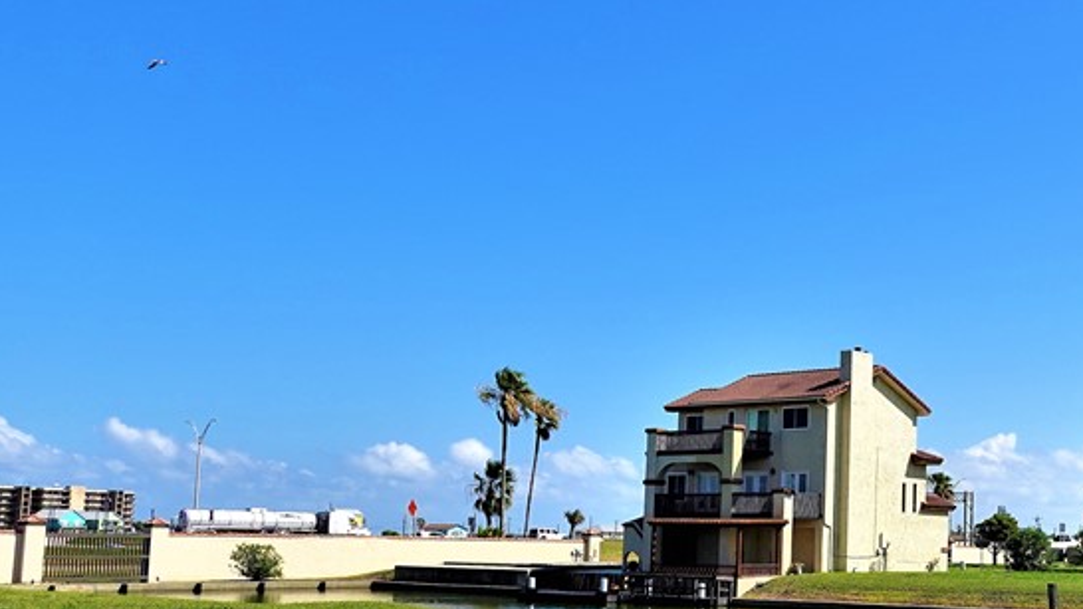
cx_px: 948
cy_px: 381
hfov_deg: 38.8
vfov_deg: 23.9
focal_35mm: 50
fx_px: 1436
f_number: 4.5
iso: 100
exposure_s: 1/1000
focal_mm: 9
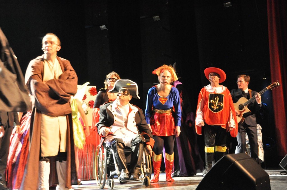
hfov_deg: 33.4
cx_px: 144
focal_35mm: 60
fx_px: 478
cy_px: 95
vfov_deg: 22.6
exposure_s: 1/20
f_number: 5.6
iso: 3200
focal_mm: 40
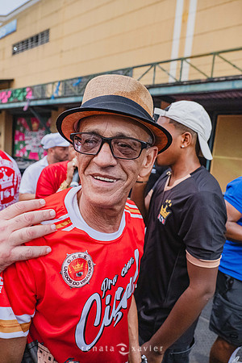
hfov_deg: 53.1
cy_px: 182
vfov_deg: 73.7
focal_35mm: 24
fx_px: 242
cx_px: 121
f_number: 3.2
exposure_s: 1/2500
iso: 4000
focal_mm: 16
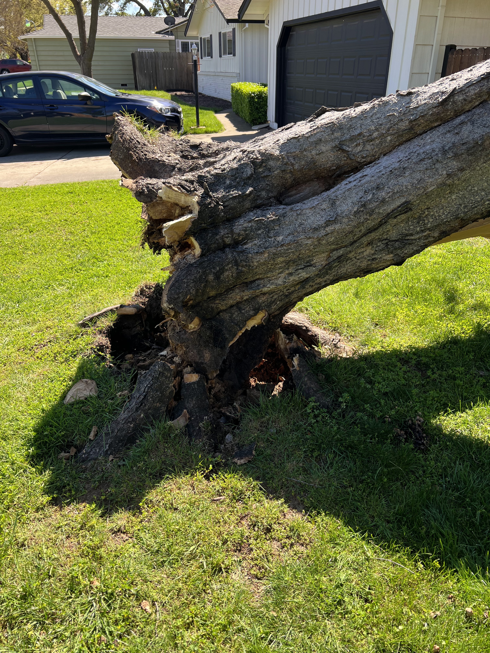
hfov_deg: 53.1
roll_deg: +1.0
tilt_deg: -26.8
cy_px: 326
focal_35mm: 26
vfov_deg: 67.3
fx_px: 491
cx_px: 245
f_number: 1.5
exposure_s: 1/743
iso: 50
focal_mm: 5.7
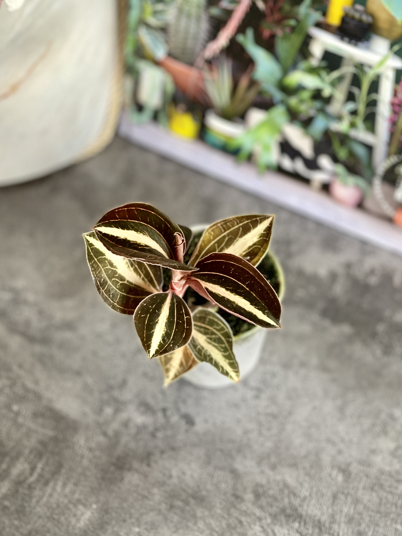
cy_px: 267
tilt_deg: -54.4
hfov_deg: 22.6
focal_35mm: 65
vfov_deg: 29.8
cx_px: 200
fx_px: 1007
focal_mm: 7.5
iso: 400
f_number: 2.2
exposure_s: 1/33
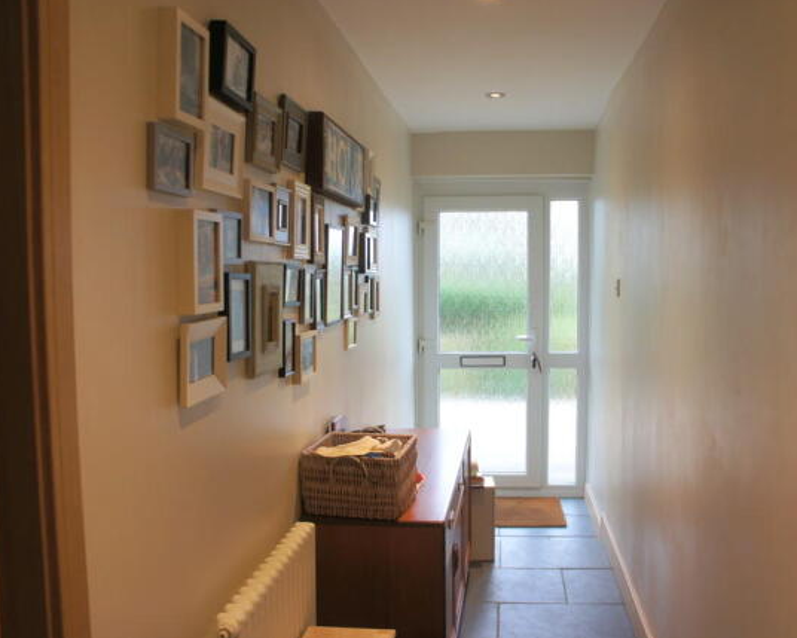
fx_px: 731
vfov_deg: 47.1
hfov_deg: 56.7
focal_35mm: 31
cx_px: 479
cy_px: 318
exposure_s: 1/40
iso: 200
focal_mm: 18
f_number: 4.5
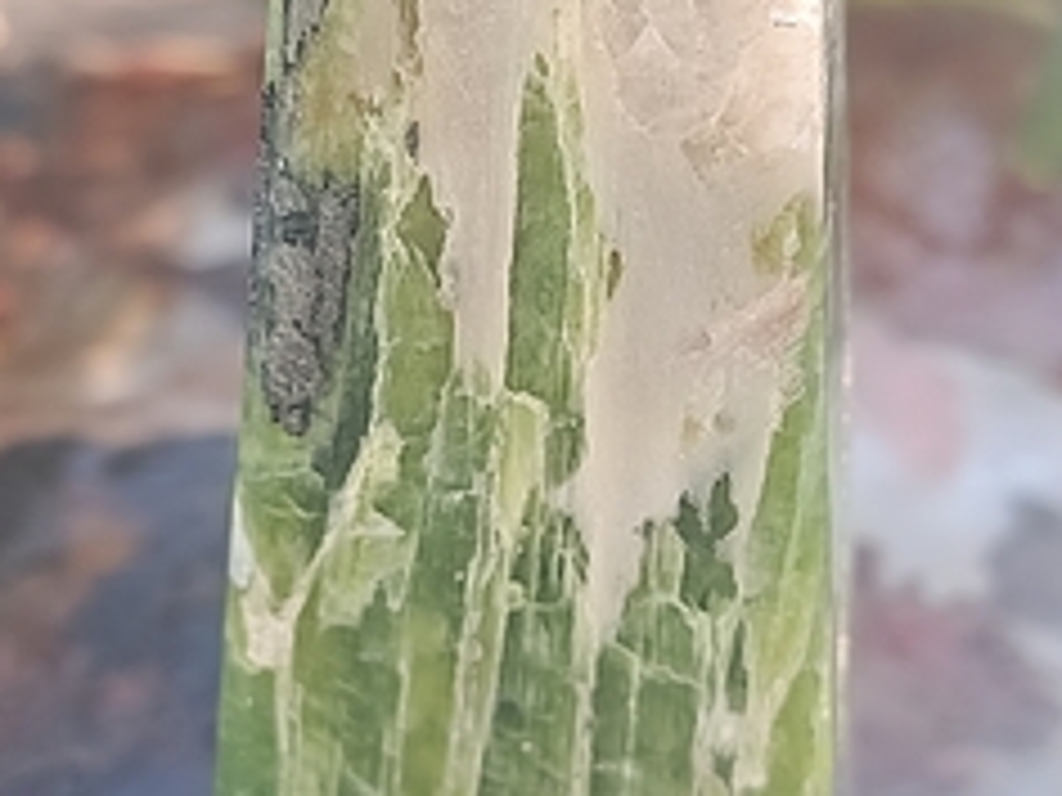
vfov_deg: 13.2
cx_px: 518
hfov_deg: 17.6
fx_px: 3436
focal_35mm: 112
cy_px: 283
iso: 134
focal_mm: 5.24
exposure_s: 1/100
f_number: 1.7
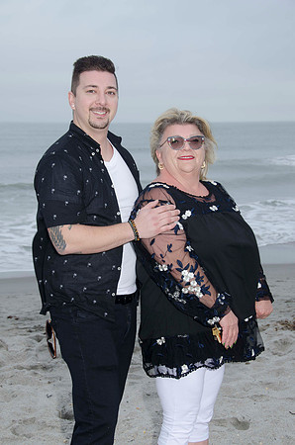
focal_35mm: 66
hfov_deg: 20.5
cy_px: 222
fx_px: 815
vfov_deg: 30.6
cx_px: 148
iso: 100
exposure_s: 1/80
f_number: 8
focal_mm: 44
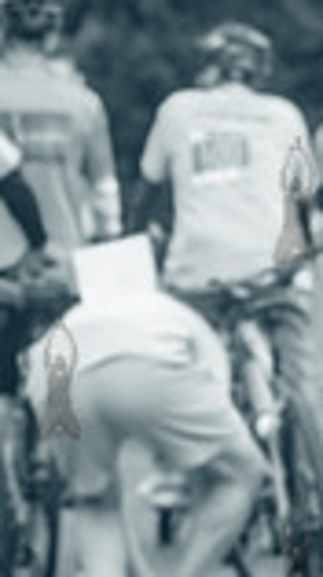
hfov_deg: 3.4
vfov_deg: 6.1
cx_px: 725
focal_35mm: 354
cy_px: 310
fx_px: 5405
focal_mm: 80
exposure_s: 1/1250
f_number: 3.5
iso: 400
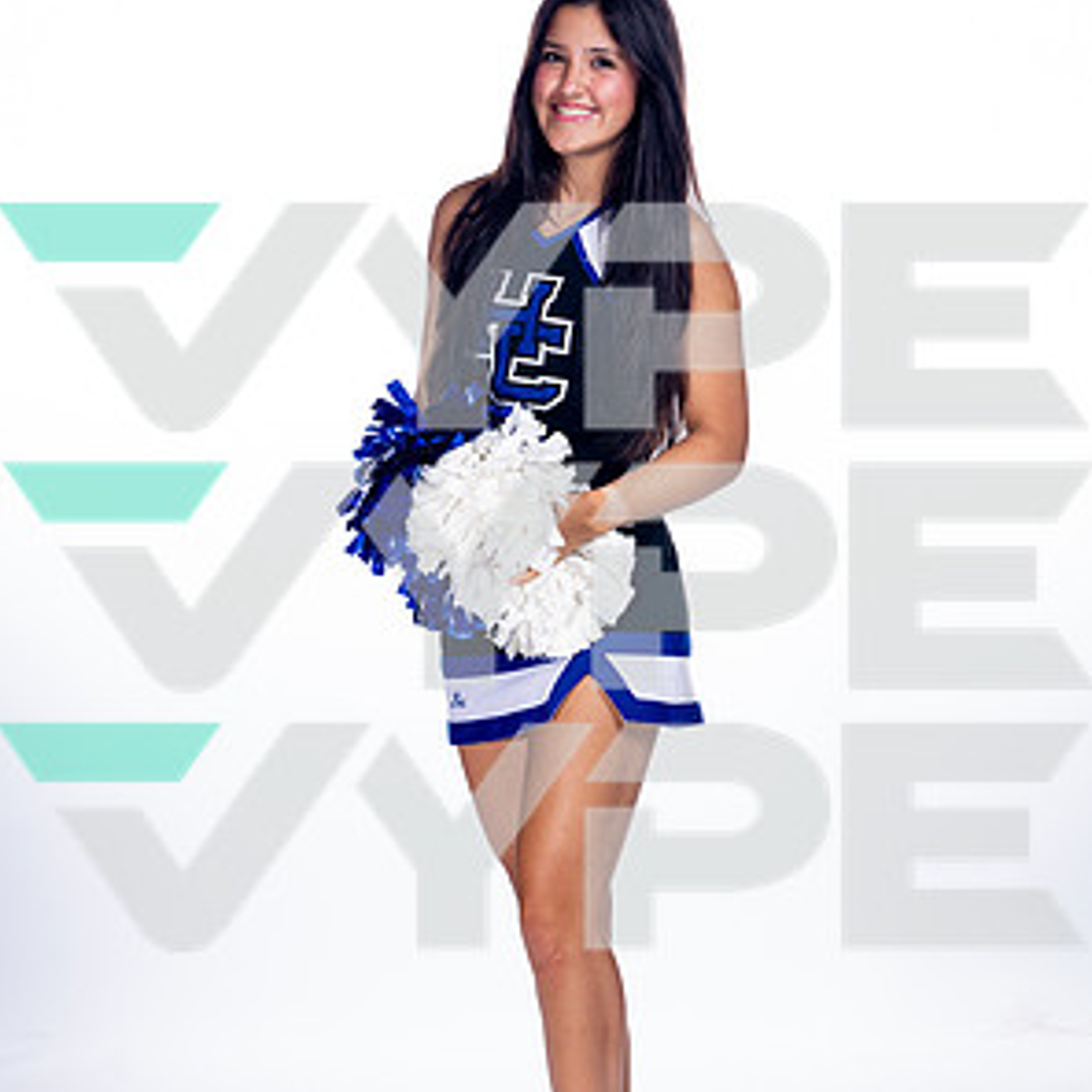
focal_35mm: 146
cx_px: 550
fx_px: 5211
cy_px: 579
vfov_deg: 12.0
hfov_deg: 12.0
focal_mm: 113
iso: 800
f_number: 5.6
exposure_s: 1/250
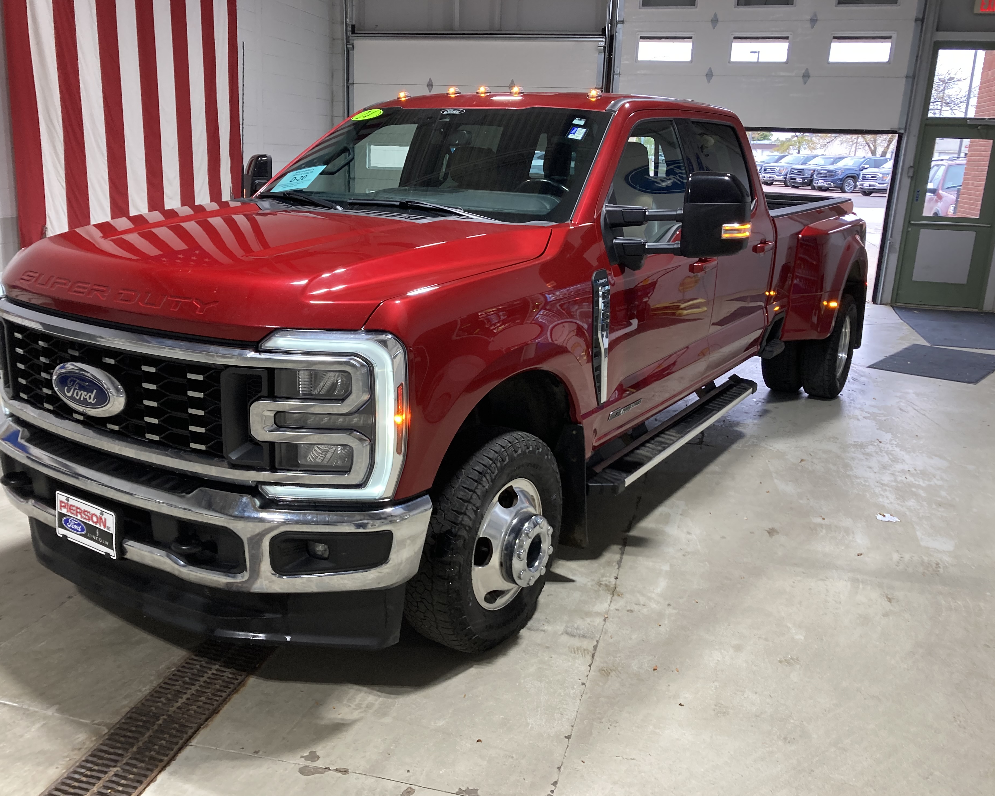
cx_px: 480
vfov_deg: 48.5
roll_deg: -2.7
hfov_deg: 58.8
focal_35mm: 30
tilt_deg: -14.2
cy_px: 394
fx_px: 884
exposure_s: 1/57
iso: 100
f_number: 1.8
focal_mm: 3.99
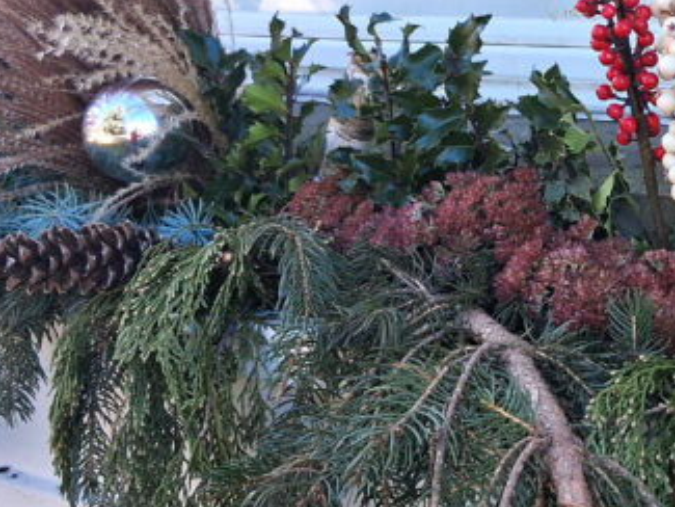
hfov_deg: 23.3
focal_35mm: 82
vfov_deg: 17.9
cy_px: 143
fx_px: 1600
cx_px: 588
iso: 25
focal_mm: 3.98
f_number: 1.8
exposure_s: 1/120
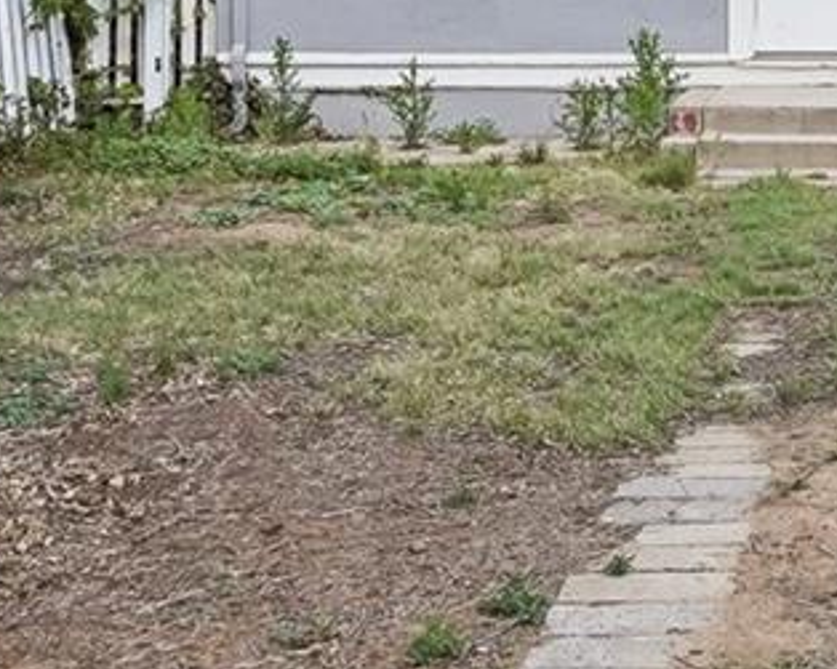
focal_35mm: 86
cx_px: 1026
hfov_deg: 20.6
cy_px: -75
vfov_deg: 17.2
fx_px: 2130
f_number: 8
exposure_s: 1/125
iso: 100
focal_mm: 12
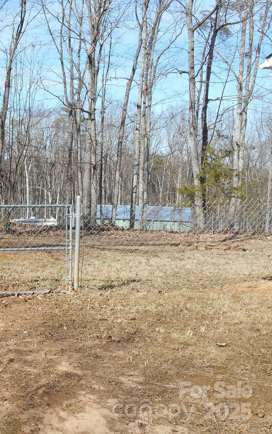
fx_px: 522
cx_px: -18
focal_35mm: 44
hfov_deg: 27.1
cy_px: 217
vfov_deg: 45.3
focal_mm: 5.5
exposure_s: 1/500
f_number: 3.6
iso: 80
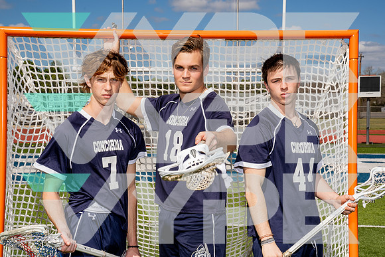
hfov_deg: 34.5
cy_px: 128
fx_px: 620
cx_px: 192
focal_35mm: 58
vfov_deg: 23.4
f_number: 11
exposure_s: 1/250
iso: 100
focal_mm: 58
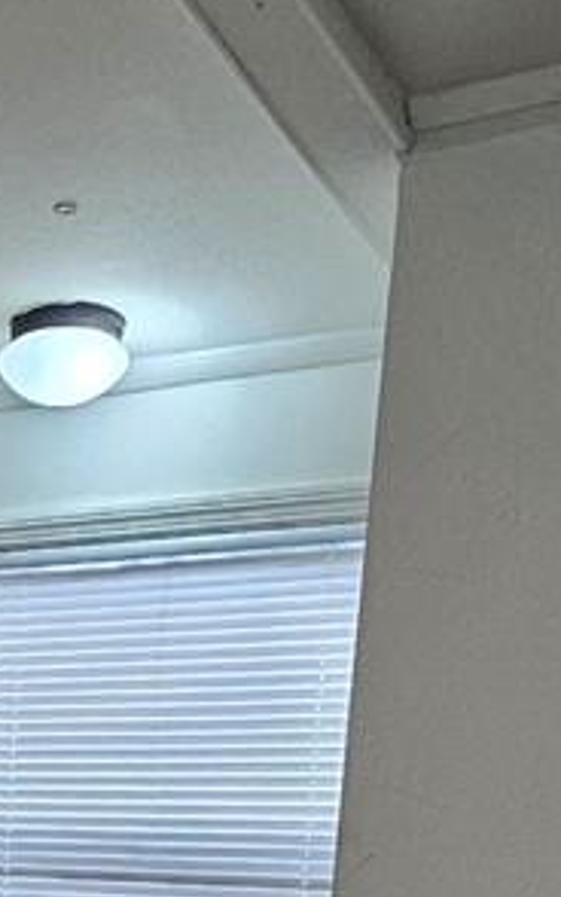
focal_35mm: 75
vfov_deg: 24.4
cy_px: 1126
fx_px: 1833
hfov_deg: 14.2
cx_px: -607
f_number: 2.2
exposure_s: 1/60
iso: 80
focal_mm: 1.74
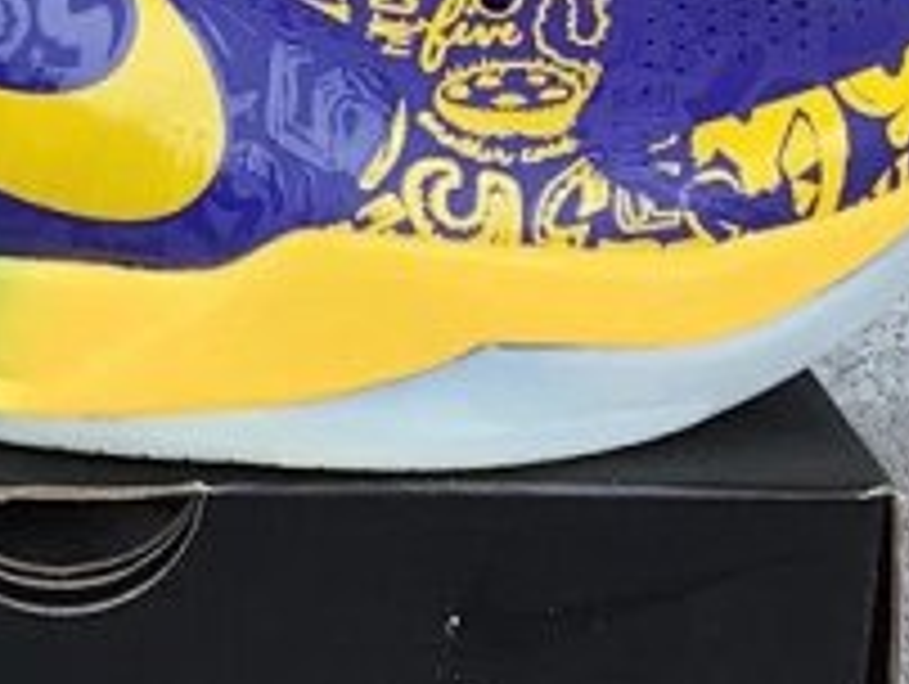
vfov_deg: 15.1
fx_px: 2576
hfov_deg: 19.5
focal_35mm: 98
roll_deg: +0.0
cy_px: 284
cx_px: 36
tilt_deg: -19.3
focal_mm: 3.3
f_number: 2.4
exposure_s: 1/264
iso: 25
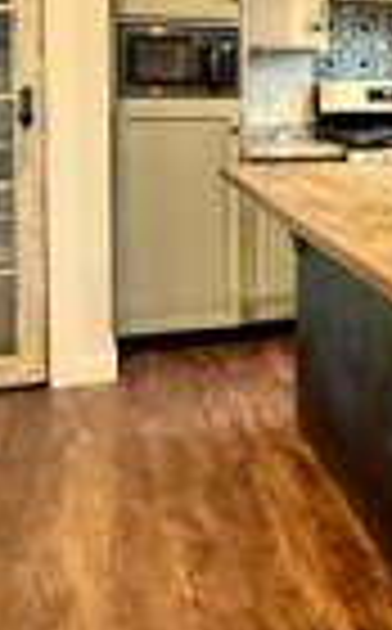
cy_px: 122
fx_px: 875
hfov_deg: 23.3
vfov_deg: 38.1
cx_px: 455
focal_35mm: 51
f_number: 2.2
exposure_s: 1/60
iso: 500
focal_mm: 2.22
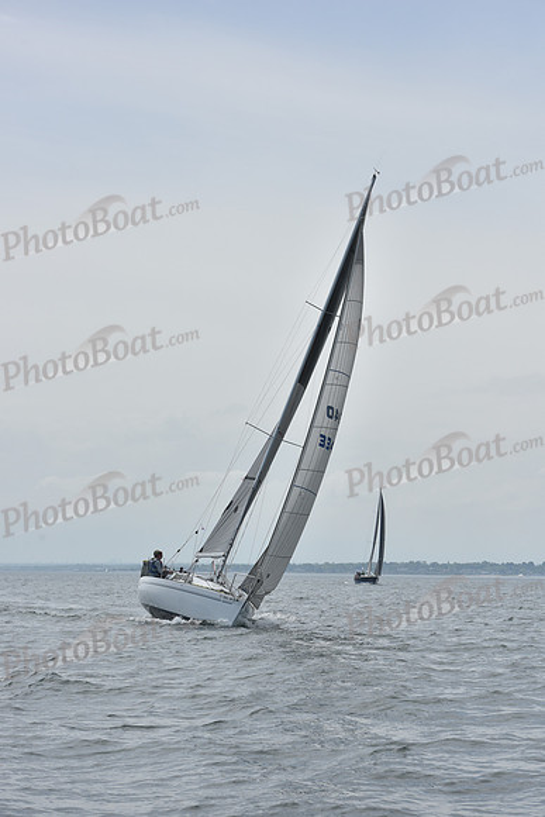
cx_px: 272
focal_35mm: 95
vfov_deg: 21.5
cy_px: 408
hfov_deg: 14.4
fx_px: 2156
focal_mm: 95
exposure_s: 1/1250
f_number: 8
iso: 200
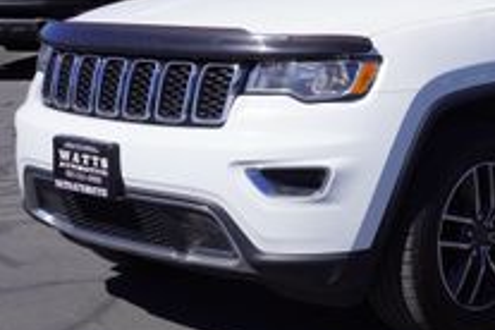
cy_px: 106
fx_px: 1114
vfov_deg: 16.8
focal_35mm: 81
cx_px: 438
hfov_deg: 24.4
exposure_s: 1/320
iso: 100
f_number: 9
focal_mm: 28
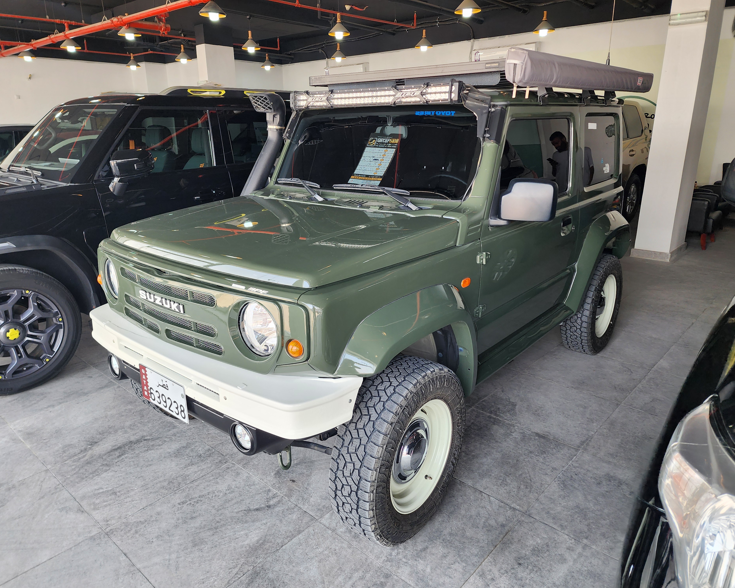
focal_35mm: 24
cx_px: 357
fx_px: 522
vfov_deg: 58.8
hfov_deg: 70.3
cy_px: 294
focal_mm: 6.4
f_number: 1.8
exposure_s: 1/180
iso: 64
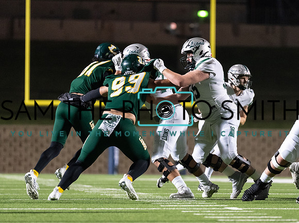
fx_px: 2894
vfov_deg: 4.4
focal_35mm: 336
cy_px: 114
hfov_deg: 5.9
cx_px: 187
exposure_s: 1/1250
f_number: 2.8
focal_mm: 200
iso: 4000
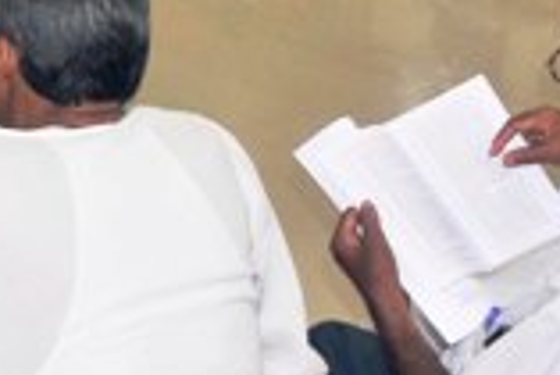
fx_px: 1899
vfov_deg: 10.9
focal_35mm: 122
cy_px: -159
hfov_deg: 15.2
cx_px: -335
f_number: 5
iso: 1000
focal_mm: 20
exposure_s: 1/60
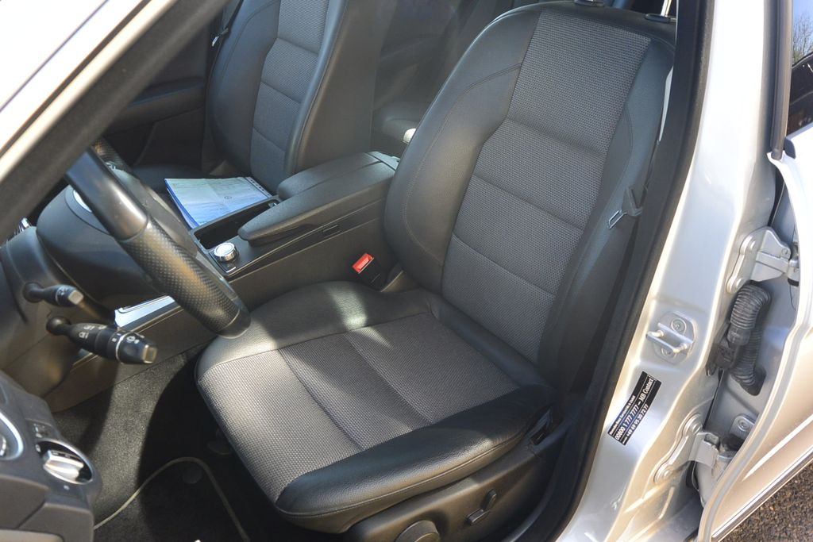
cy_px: 271
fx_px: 655
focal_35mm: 29
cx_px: 406
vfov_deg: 45.0
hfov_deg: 63.7
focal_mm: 11
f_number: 3.5
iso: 160
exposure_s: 1/160
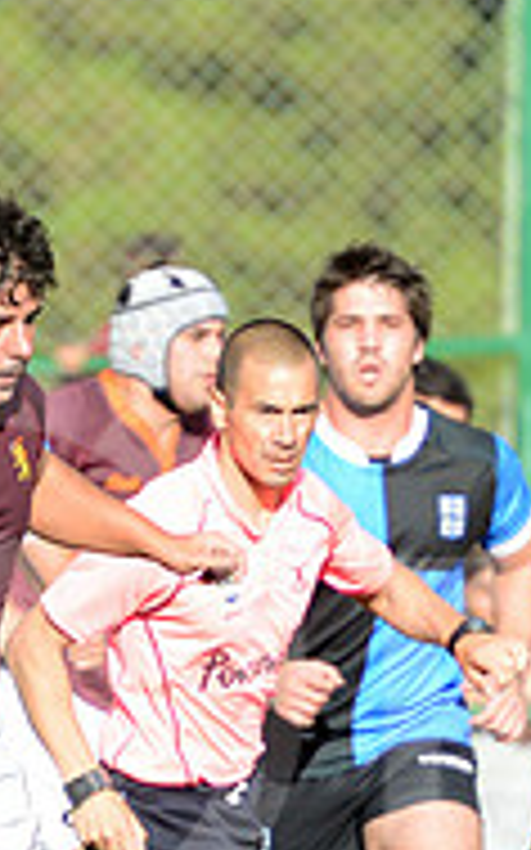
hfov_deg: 1.6
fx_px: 19604
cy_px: 690
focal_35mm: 846
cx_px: 747
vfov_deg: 2.5
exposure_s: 1/1600
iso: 800
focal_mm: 270
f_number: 4
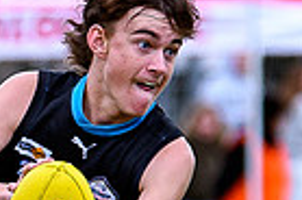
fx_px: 15040
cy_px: 278
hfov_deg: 1.2
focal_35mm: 1797
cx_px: -9
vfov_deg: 0.8
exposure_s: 1/1250
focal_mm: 135
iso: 200
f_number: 2.8
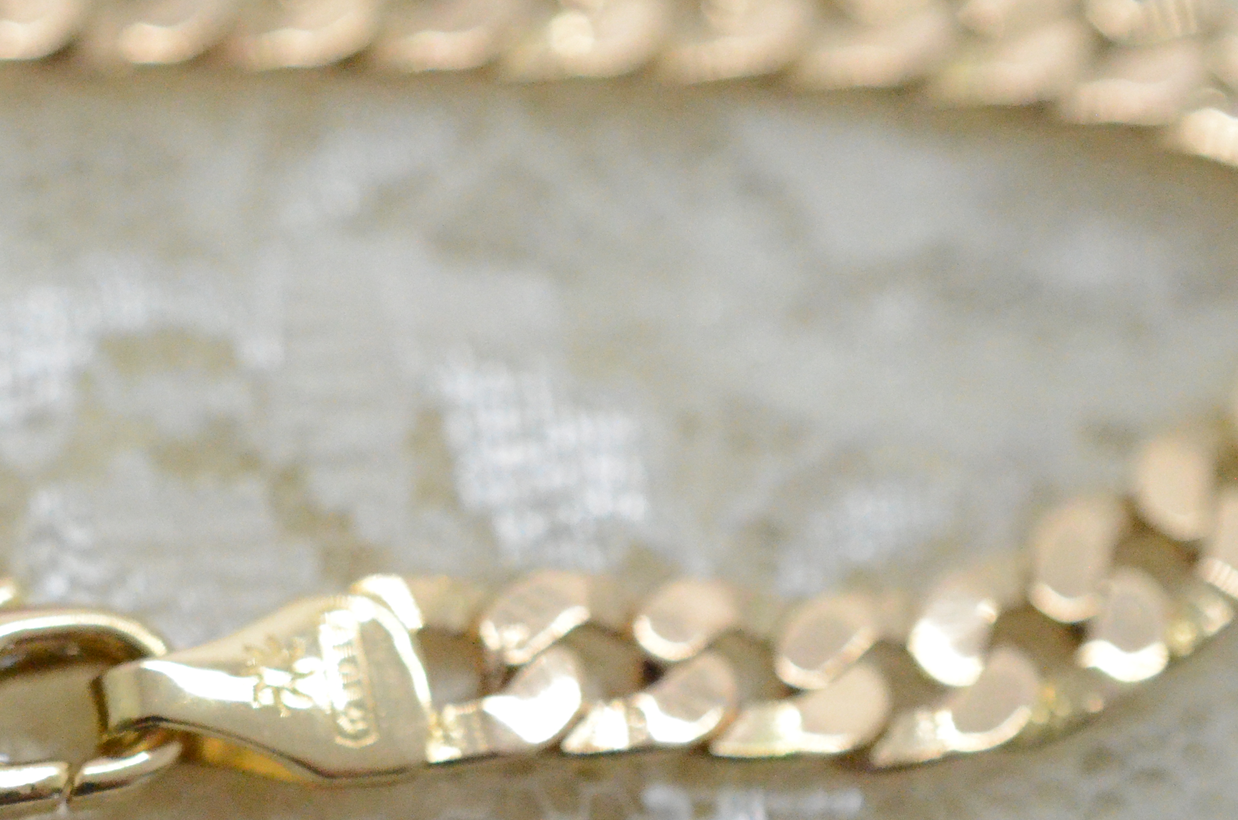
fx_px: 3981
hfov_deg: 17.4
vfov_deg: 11.7
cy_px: 639
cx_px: 86
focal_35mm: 116
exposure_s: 1/3200
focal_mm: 40
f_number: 5.6
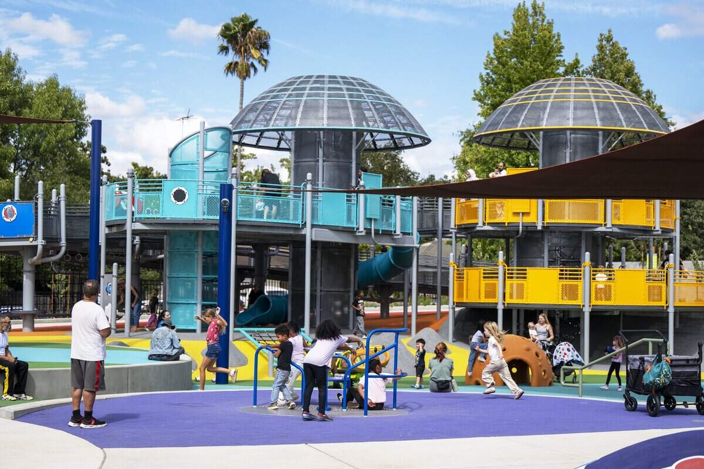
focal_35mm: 70
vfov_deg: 19.5
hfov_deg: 28.8
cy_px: 234
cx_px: 352
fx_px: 1369
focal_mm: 70
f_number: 3.2
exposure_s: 1/6400
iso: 160
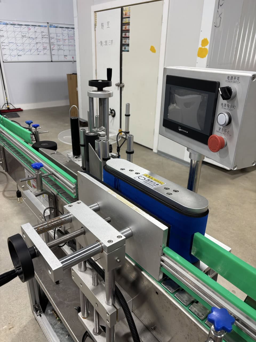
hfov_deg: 53.1
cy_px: 171
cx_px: 128
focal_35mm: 26
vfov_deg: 67.3
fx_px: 256
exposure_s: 1/60
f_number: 1.6
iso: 125
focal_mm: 6
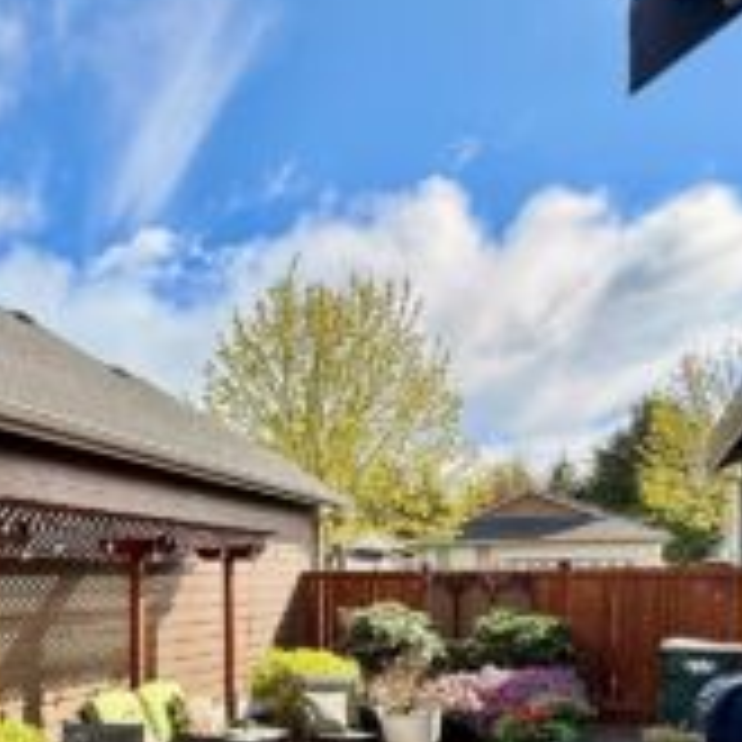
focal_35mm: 30
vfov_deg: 50.5
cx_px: 103
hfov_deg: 49.4
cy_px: 603
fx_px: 728
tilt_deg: -0.3
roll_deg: -0.4
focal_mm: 2.22
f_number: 2.2
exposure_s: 1/1339
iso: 64
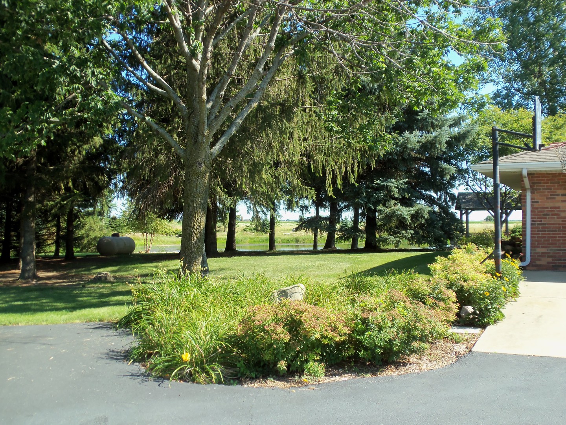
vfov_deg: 37.7
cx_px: 283
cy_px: 212
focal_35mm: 38
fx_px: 621
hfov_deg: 49.0
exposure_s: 1/200
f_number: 3.7
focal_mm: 6.7
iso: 80
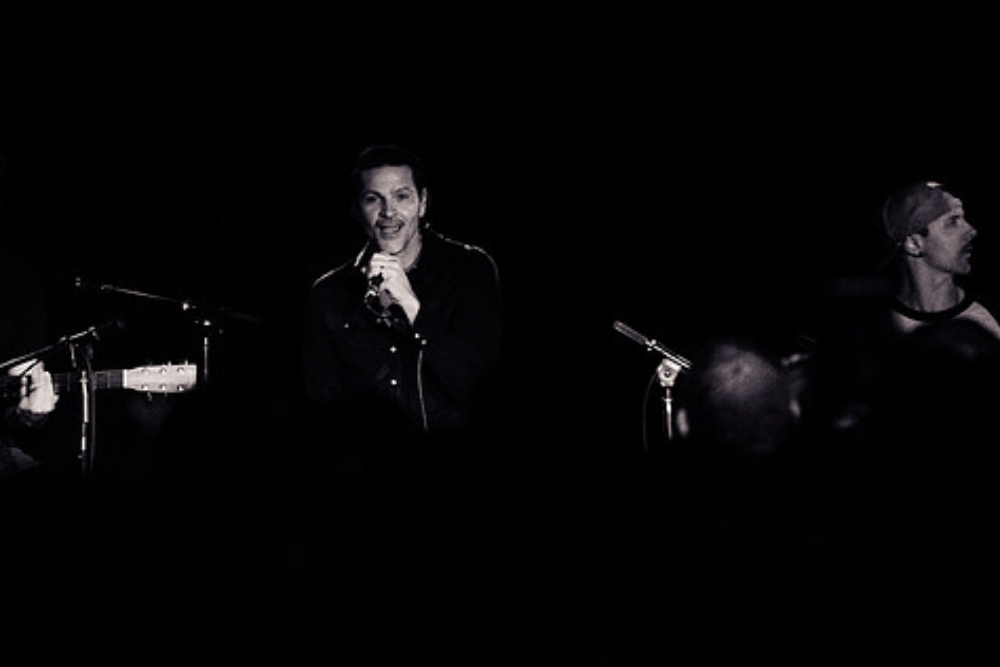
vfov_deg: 5.6
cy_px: 260
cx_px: 365
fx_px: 6861
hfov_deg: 8.3
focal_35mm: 247
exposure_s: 1/500
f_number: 3.5
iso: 3200
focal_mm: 180
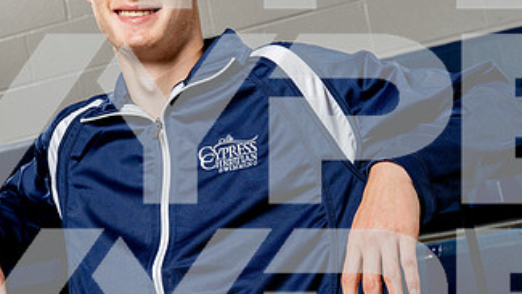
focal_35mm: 101
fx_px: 1398
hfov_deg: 21.1
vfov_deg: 12.0
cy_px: 120
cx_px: 238
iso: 320
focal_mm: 54
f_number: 8
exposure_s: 1/250
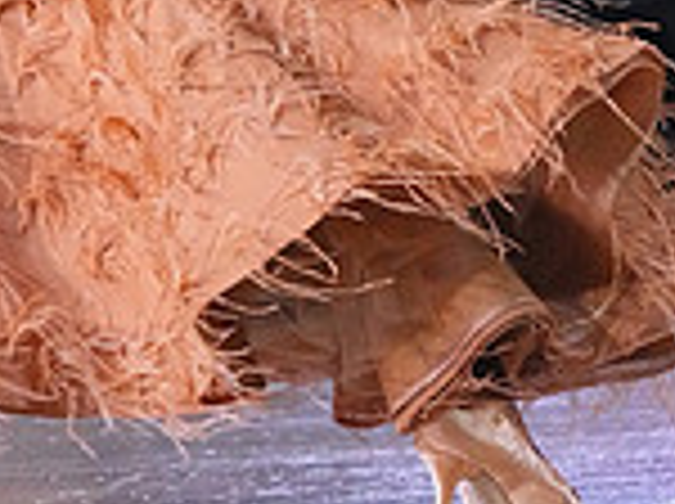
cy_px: -549
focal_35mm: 484
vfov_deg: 3.0
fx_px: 9423
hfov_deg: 4.1
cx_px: 385
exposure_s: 1/400
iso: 20000
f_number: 7.1
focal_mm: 130
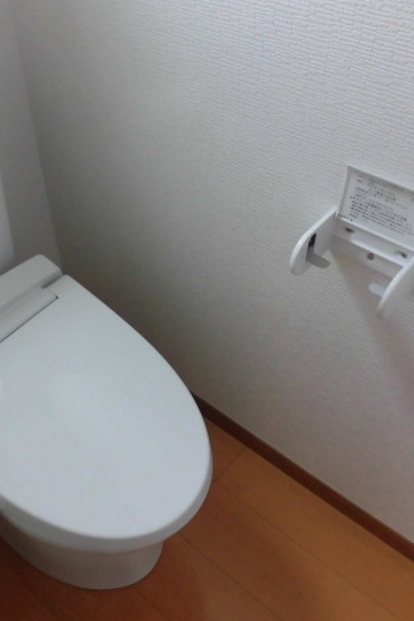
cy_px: 308
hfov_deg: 38.3
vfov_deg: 55.8
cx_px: 127
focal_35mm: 34
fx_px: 587
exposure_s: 1/40
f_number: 3.1
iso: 250
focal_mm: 4.3
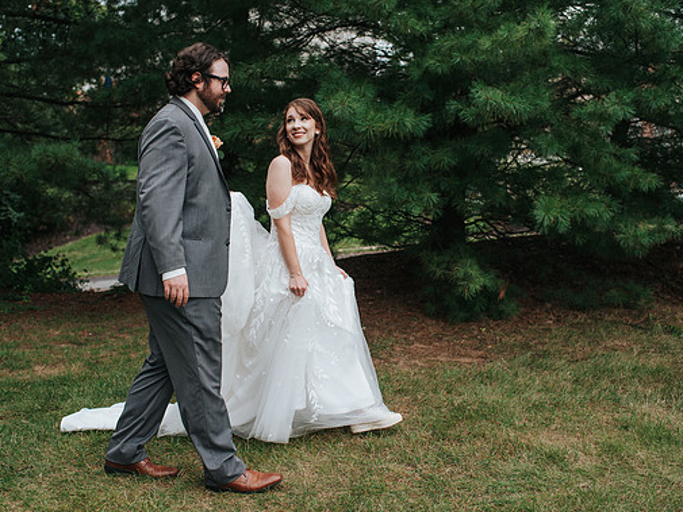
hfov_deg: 44.8
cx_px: 333
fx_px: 829
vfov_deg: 34.4
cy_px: 260
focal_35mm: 42
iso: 320
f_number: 3.2
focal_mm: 35
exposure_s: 1/1000
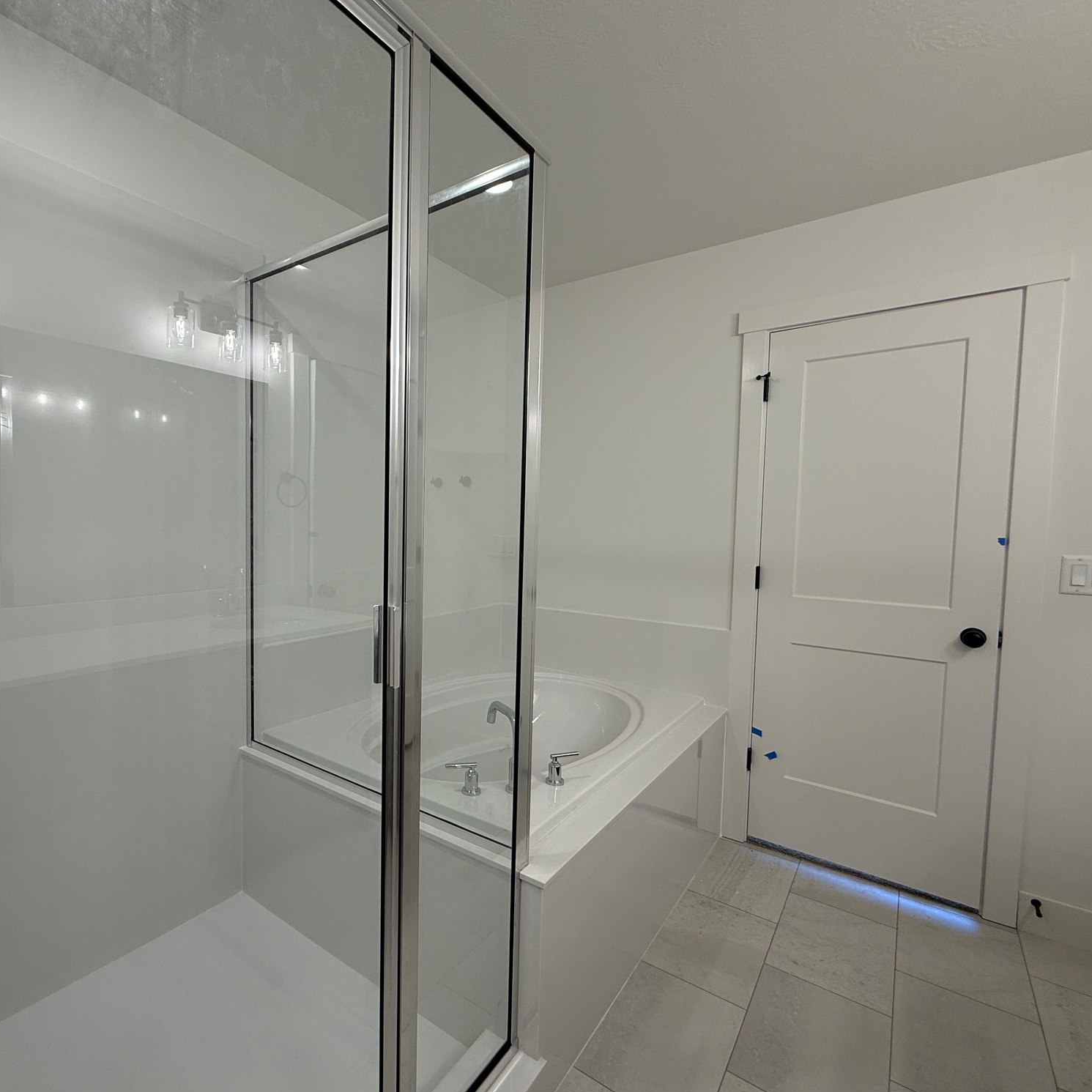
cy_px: 557
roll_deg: -1.1
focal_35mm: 17
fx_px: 607
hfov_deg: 82.9
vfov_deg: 84.0
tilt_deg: -2.6
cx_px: 434
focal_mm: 2.22
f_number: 2.2
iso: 100
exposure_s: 1/120
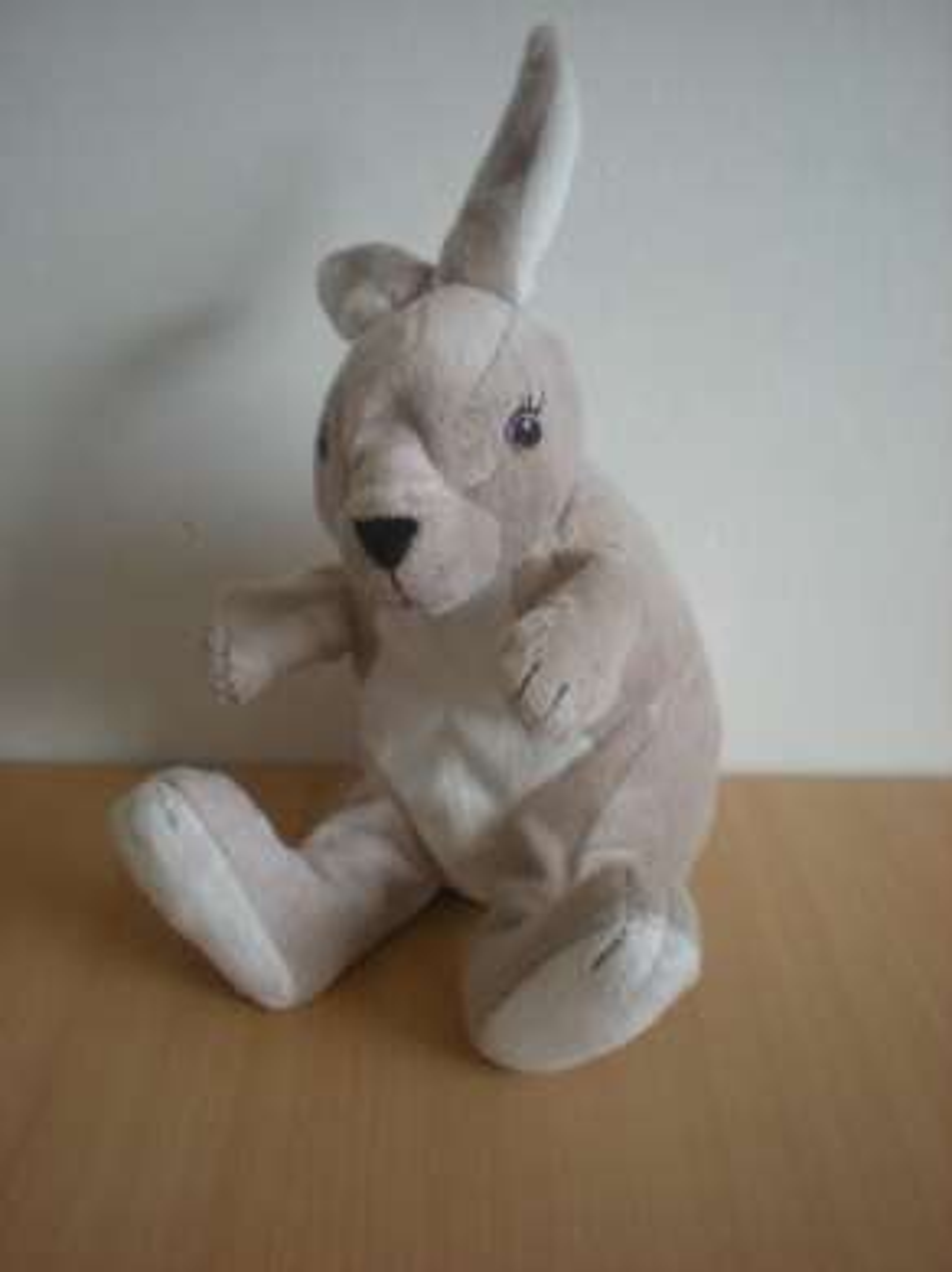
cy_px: 636
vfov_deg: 49.0
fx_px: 1395
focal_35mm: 38
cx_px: 476
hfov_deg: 37.7
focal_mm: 6.3
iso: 200
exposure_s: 1/17.8
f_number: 3.1
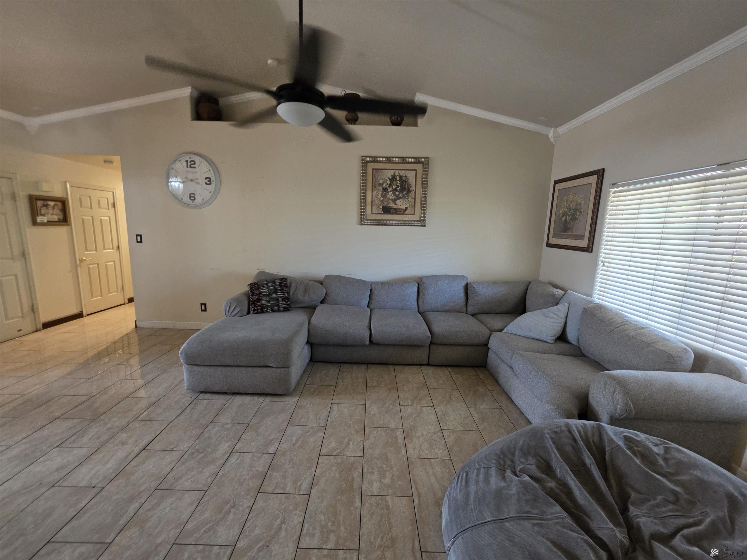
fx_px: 281
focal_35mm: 13
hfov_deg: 106.2
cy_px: 280
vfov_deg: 89.9
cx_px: 374
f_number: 1.9
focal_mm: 2.2
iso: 400
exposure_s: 1/60
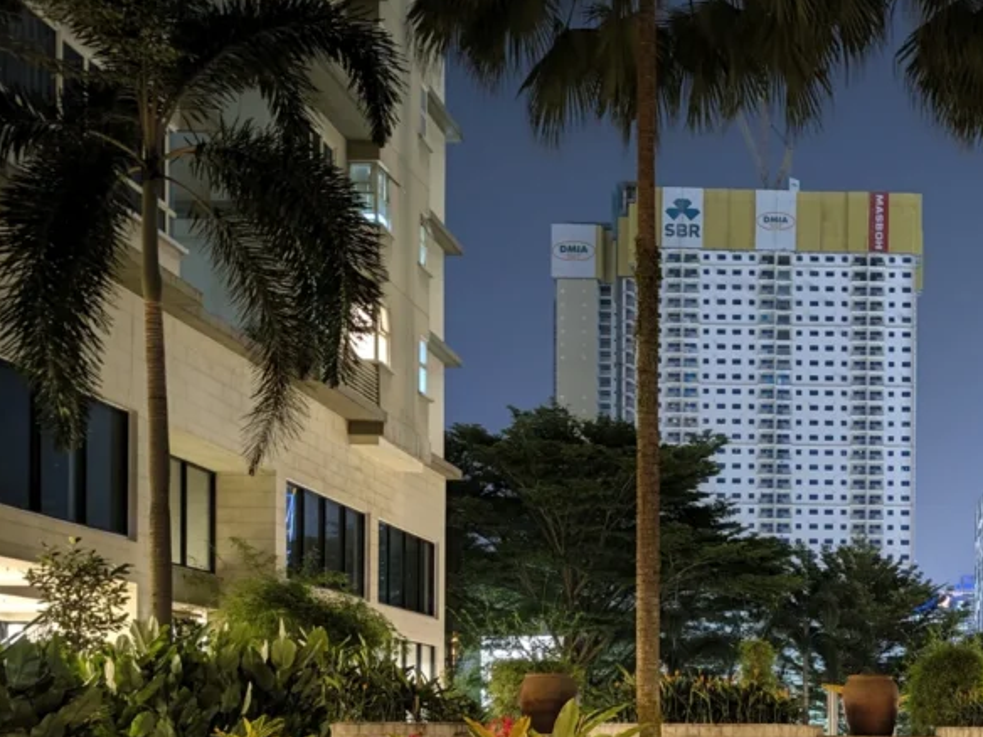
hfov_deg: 35.2
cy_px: 734
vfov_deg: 27.0
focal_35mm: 51
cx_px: 890
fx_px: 1448
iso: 329
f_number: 1.68
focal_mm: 6.9
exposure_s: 1/4.72
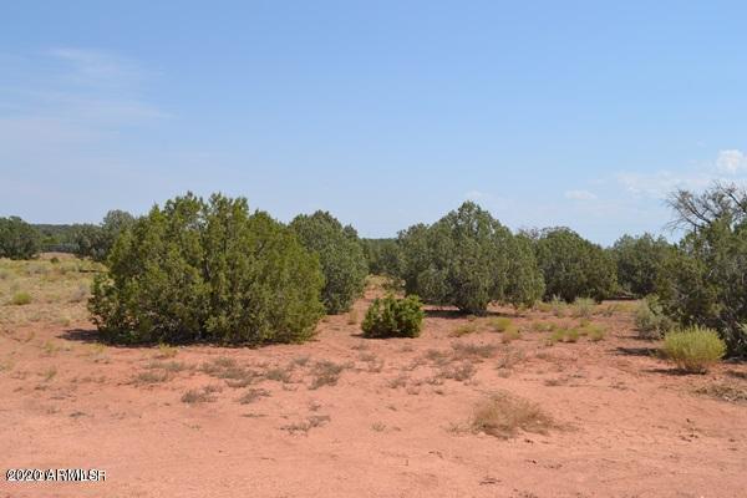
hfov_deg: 53.1
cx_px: 374
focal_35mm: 36
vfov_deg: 36.9
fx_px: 747
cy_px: 249
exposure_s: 1/250
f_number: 8
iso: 100
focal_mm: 24
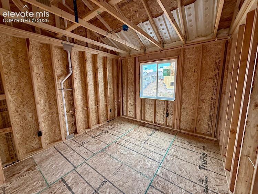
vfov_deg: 85.7
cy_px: 97
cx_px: 129
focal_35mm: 14
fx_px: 104
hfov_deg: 102.0
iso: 160
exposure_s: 1/99
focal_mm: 2.22
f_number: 2.2
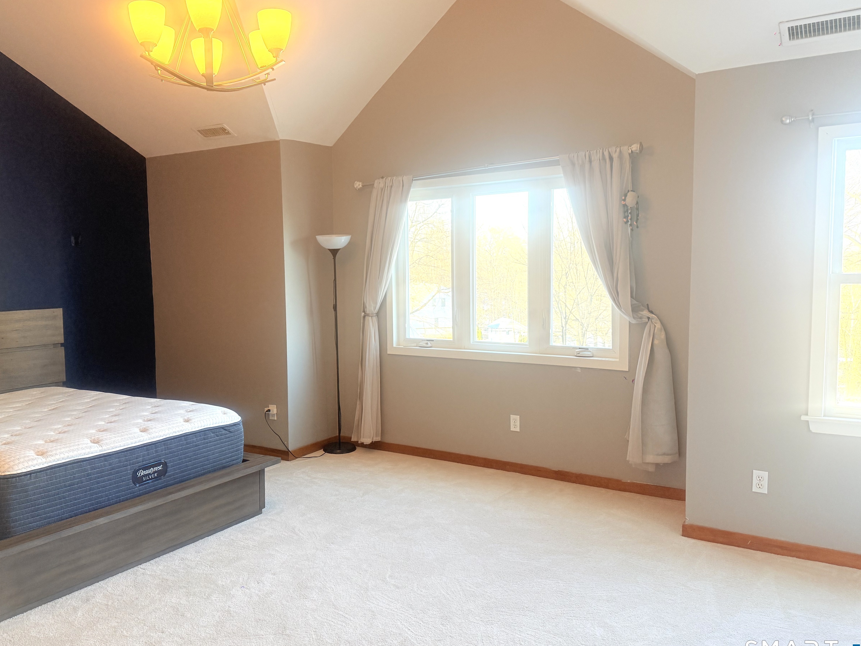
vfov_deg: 54.9
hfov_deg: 69.4
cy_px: 328
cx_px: 430
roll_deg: +0.8
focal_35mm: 25
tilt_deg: -4.2
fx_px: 622
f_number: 1.78
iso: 125
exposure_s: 1/139
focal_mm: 6.76
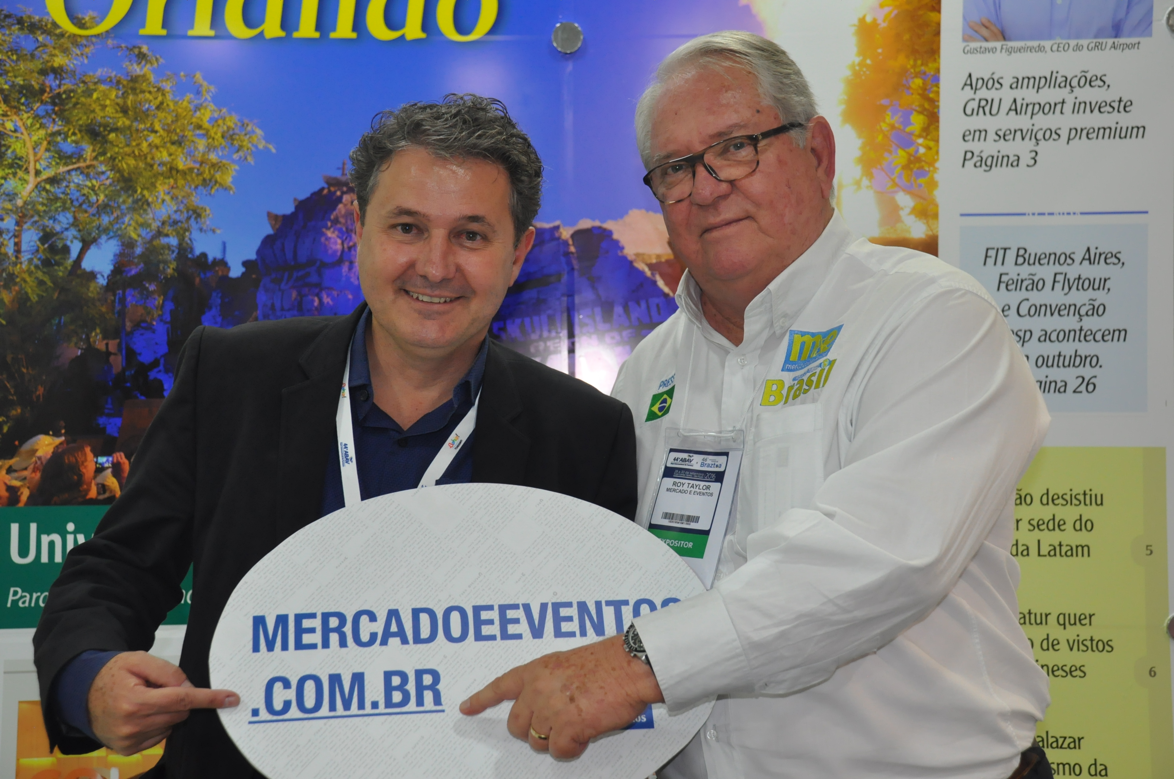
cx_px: 587
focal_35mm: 57
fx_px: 1857
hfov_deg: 35.1
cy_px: 390
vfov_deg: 23.7
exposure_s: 1/80
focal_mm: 38
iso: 1000
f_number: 4.5
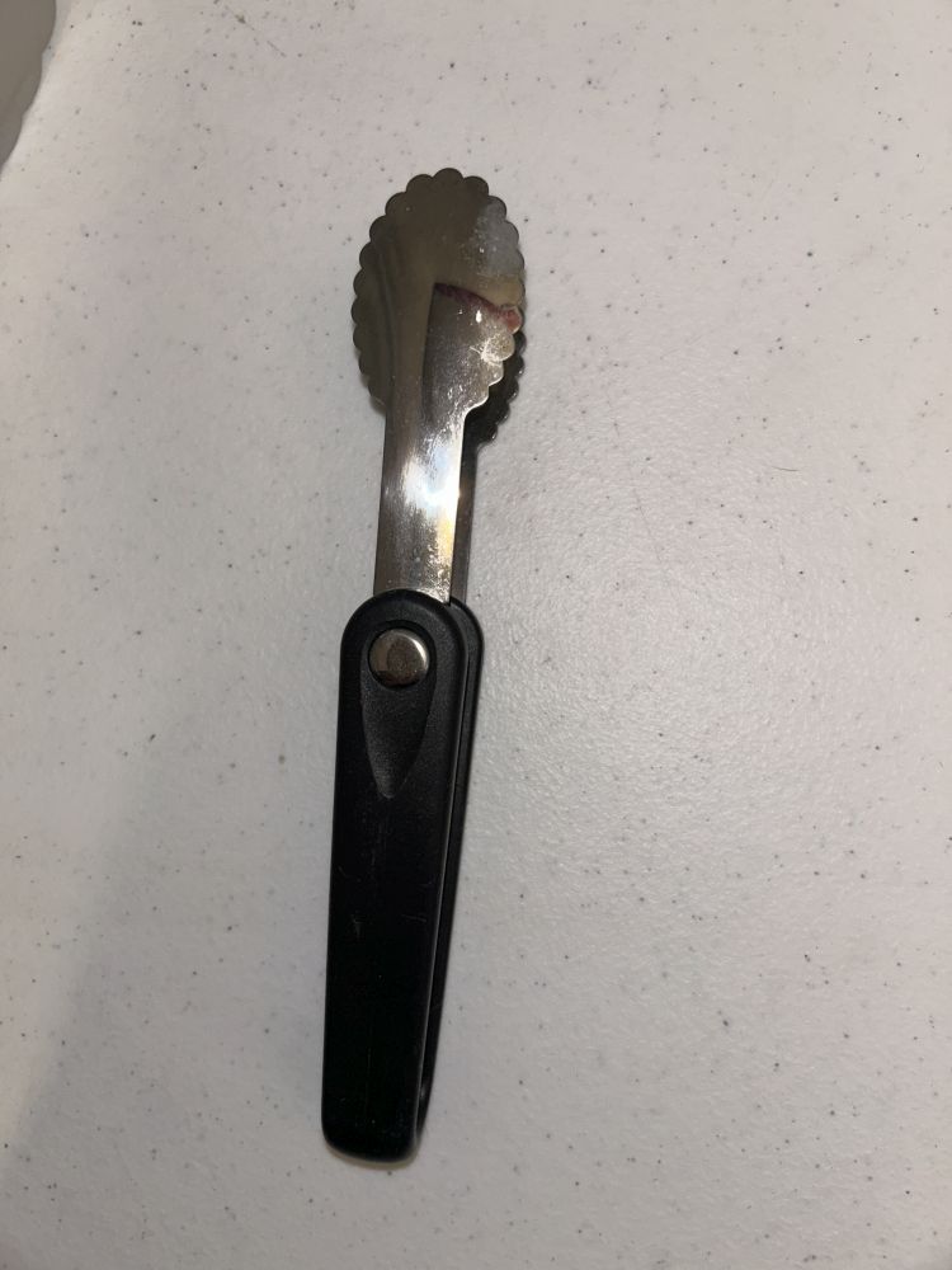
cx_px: 476
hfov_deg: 53.1
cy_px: 635
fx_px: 953
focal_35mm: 26
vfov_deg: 67.3
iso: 32
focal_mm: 5.7
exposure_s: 1/77
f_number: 1.5
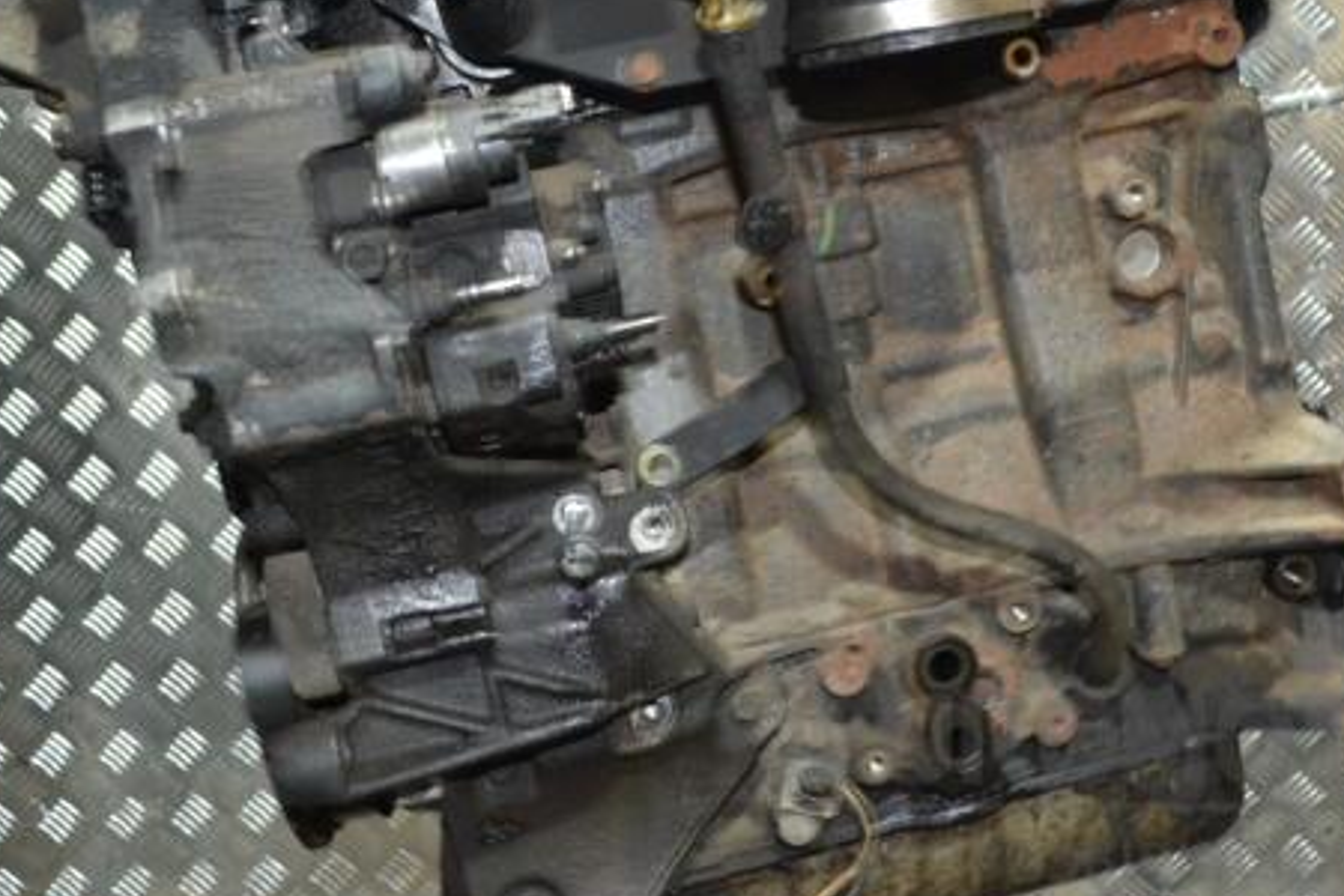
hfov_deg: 44.4
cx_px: 756
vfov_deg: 30.4
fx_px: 1643
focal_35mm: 44
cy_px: 340
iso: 1800
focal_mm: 22
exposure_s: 1/60
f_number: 3.8
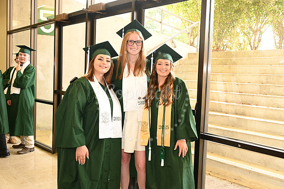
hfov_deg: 53.2
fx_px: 284
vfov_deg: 36.8
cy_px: 94
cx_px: 142
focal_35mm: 36
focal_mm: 36
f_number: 5.6
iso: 1600
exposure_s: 1/60
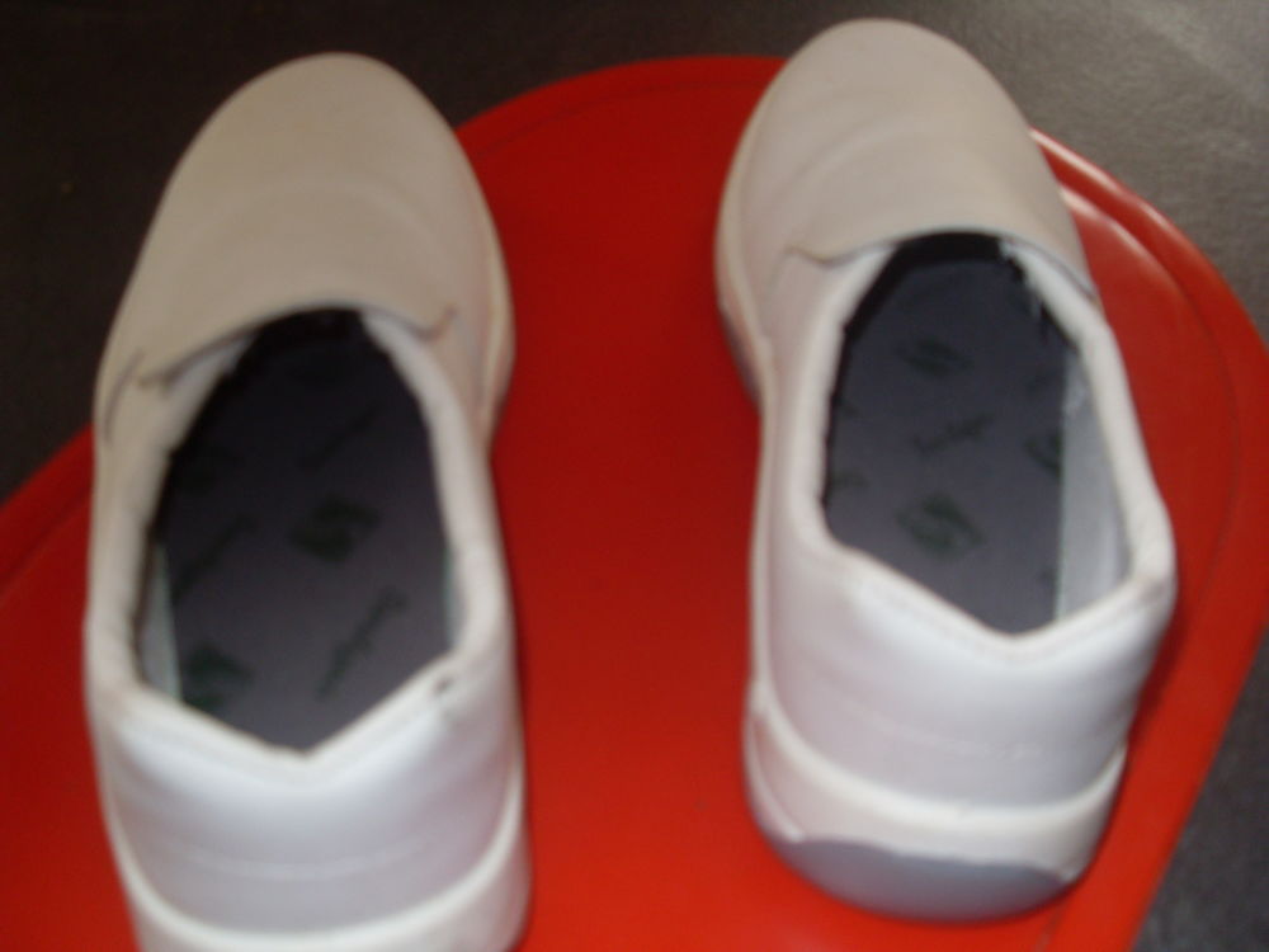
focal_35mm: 35
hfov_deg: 52.6
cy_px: 476
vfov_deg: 40.7
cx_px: 634
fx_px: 1283
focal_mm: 6.3
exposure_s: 1/45
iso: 100
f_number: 2.8
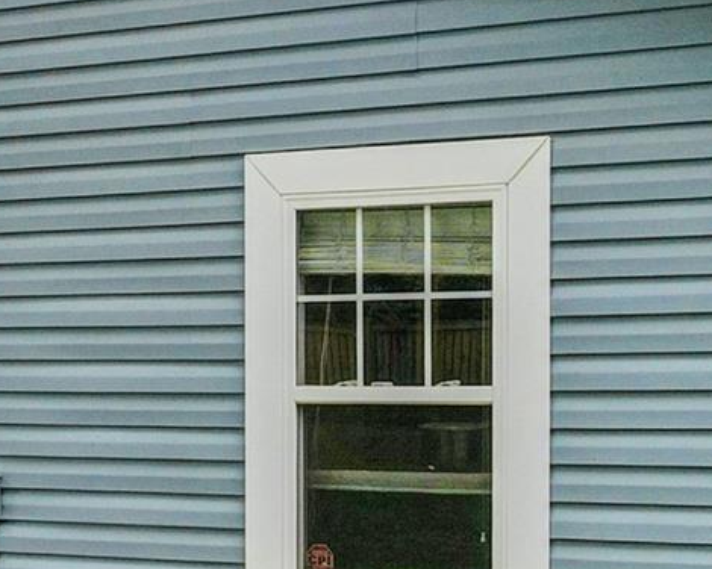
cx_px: 198
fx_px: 1897
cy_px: 238
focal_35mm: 90
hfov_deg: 21.1
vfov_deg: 17.1
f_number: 2.8
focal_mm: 8.4
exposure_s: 1/80
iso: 100
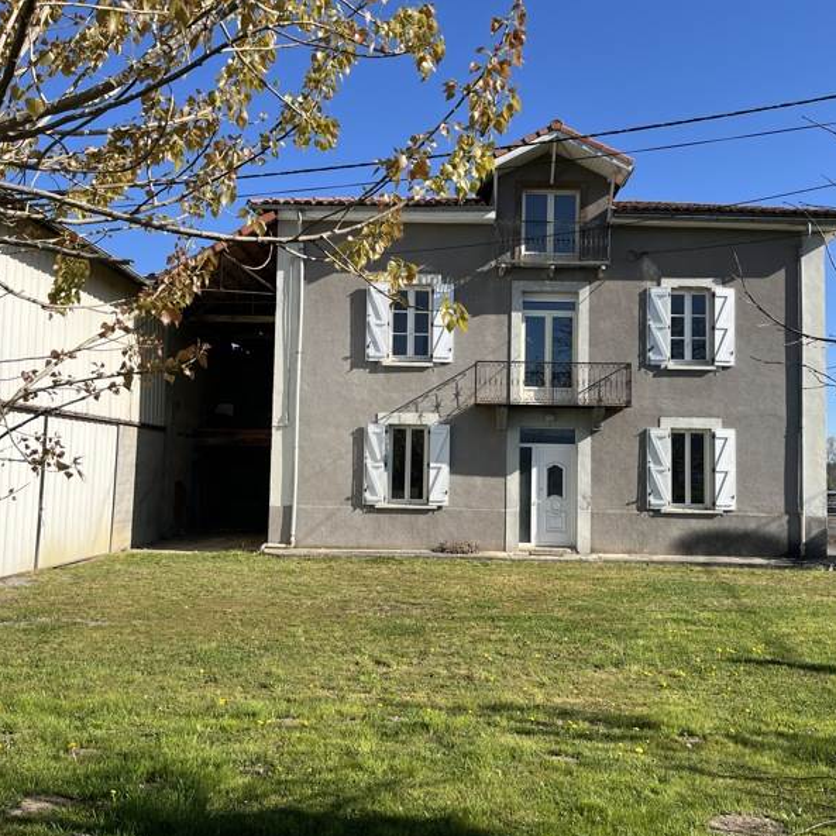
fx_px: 847
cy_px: 422
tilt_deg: +4.1
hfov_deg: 52.4
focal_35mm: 31
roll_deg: -0.1
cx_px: 468
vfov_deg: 52.5
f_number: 1.6
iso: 50
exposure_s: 1/2755
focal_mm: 5.1
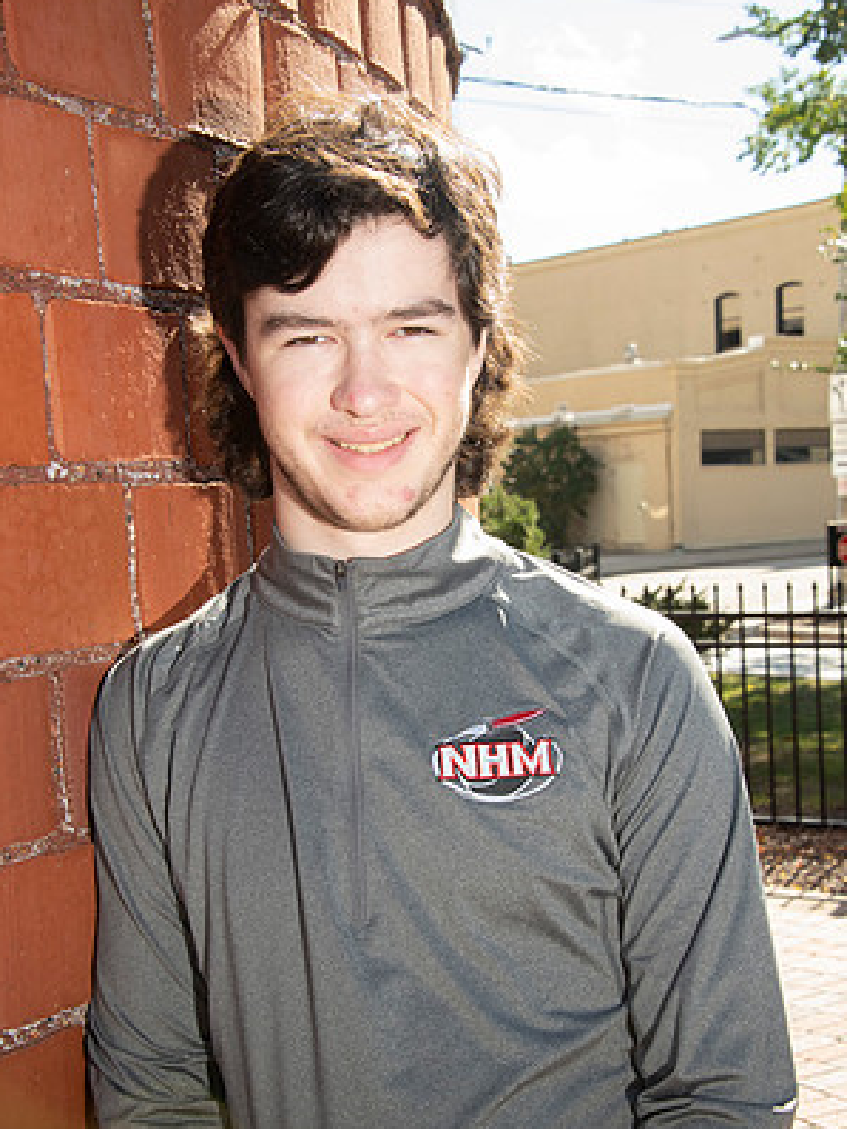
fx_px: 1989
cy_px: 620
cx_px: 424
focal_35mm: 61
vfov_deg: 31.7
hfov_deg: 24.0
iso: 800
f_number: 13
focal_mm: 56
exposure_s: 1/160
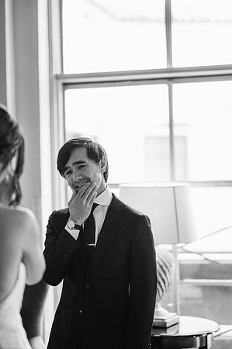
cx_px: 116
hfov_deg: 16.0
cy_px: 174
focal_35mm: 85
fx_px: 824
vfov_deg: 23.9
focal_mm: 85
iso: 100
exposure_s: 1/200
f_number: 2
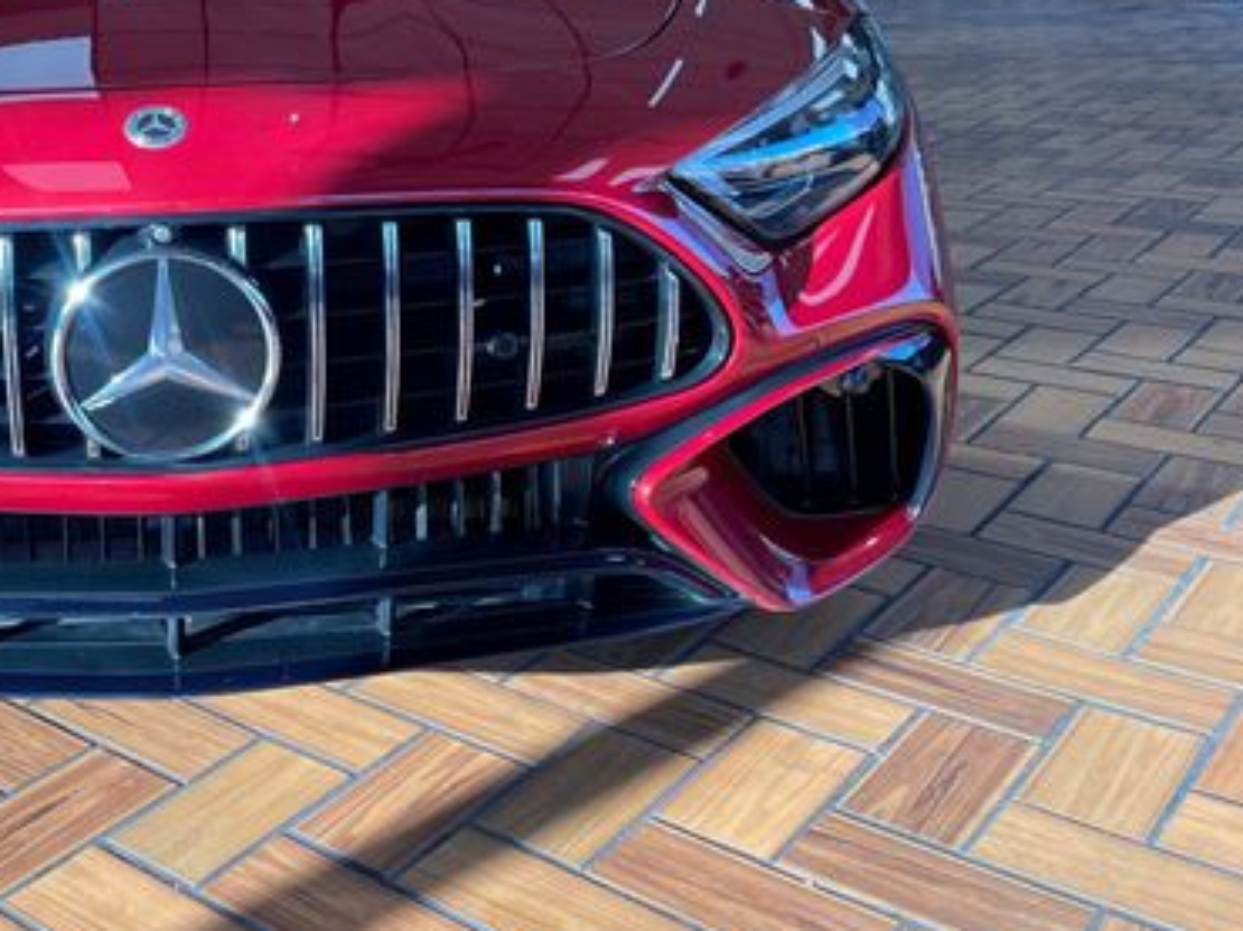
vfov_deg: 31.2
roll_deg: +1.9
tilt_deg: -10.5
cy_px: 168
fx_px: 1615
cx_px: 191
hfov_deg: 39.8
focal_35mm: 45
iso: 32
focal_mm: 4.2
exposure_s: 1/154
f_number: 1.6
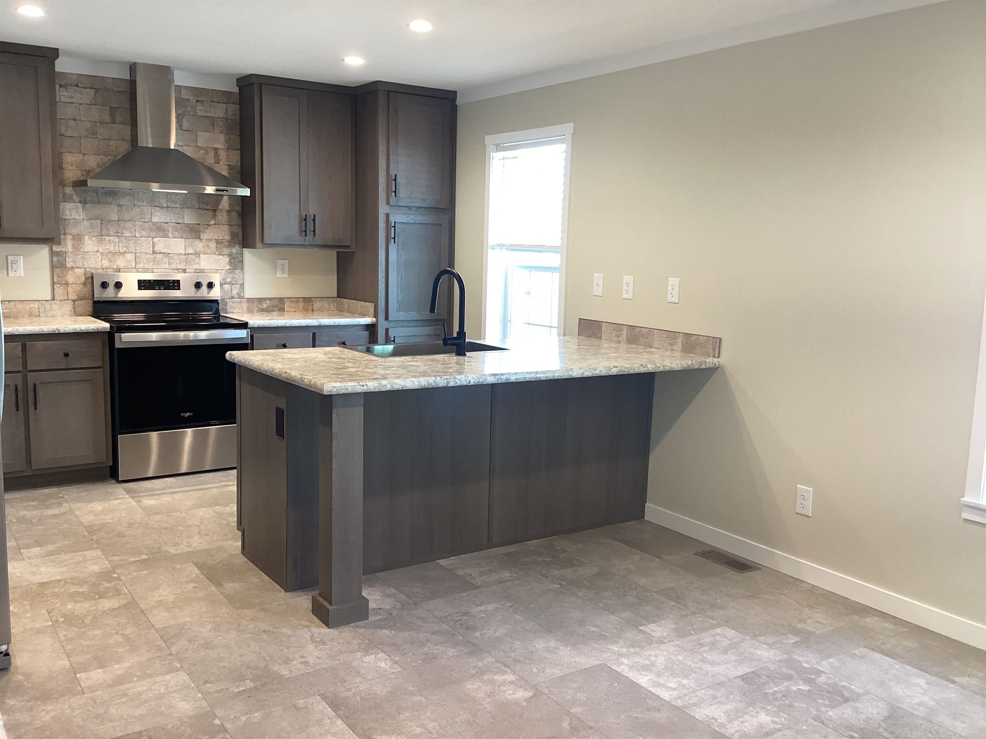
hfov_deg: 58.4
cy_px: 370
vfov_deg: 45.4
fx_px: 883
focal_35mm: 31
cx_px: 493
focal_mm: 3.3
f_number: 2.4
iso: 200
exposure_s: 1/50
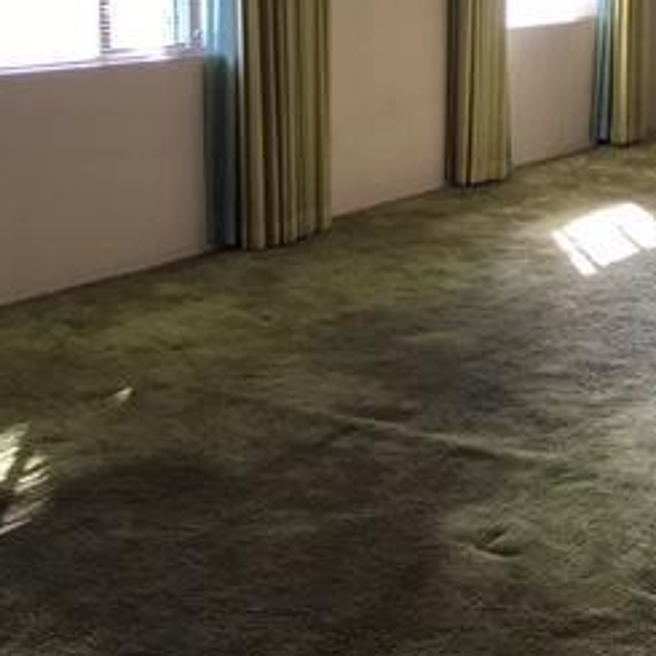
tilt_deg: -9.9
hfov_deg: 25.0
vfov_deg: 25.5
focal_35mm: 67
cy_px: 201
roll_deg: -1.6
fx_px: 1437
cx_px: 589
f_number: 2.2
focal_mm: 4.15
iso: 25
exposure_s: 1/15
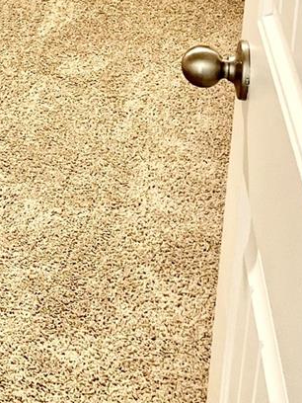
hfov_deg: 14.1
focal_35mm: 98
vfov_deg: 18.2
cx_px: -161
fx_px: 1140
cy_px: -166
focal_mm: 5.1
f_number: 1.6
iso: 200
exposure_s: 1/60
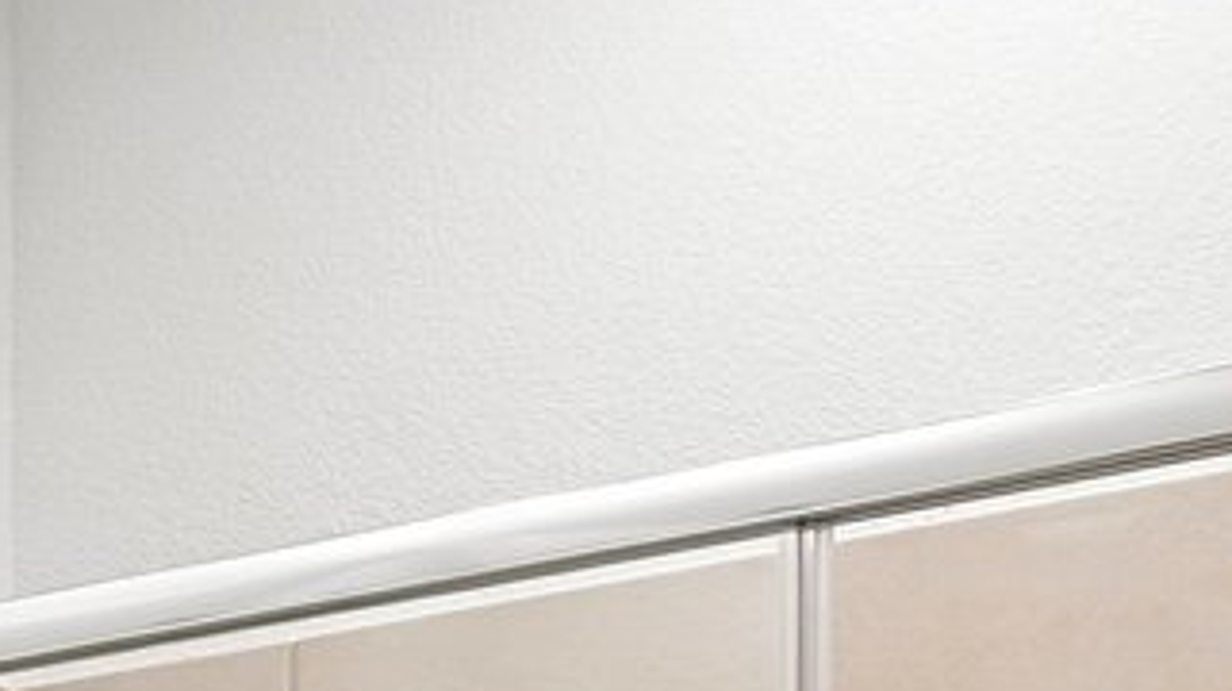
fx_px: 3602
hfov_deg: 15.9
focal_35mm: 110
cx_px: -1113
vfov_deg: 9.7
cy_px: 1649
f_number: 8
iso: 400
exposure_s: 1/15
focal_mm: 16.5
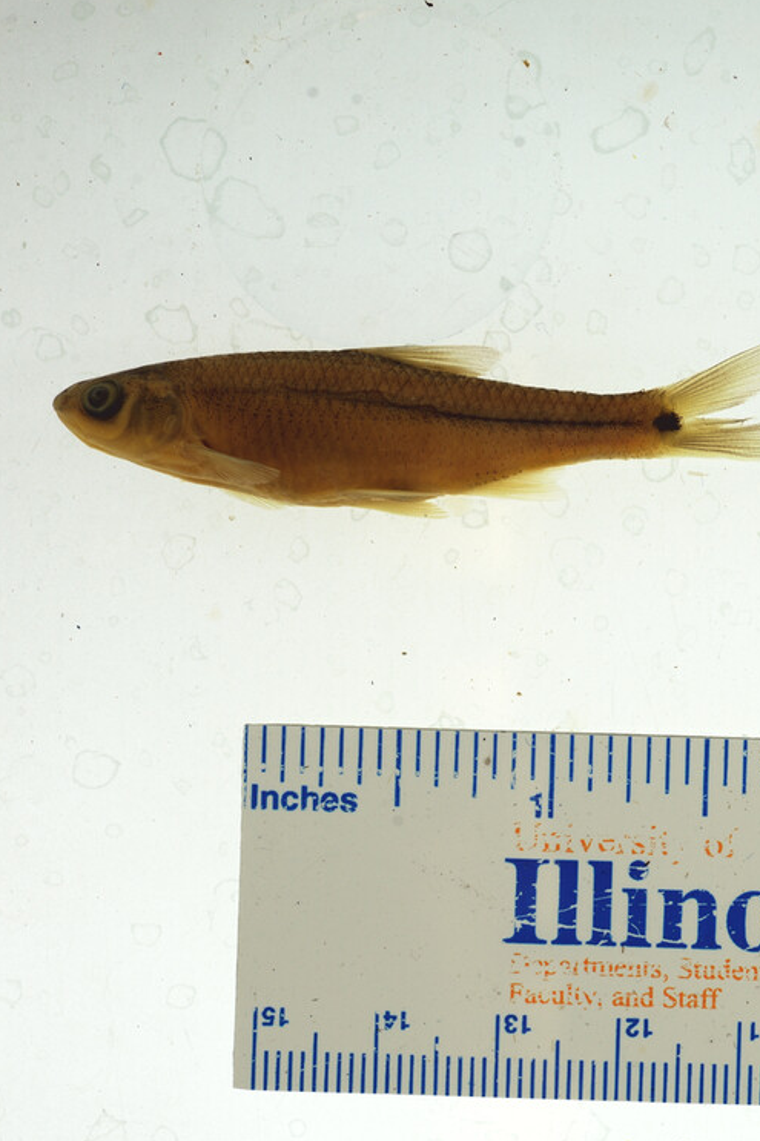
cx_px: 855
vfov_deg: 21.0
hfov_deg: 13.8
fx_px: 3073
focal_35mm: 97
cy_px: 581
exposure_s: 1/200
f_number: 10
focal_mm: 60
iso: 100
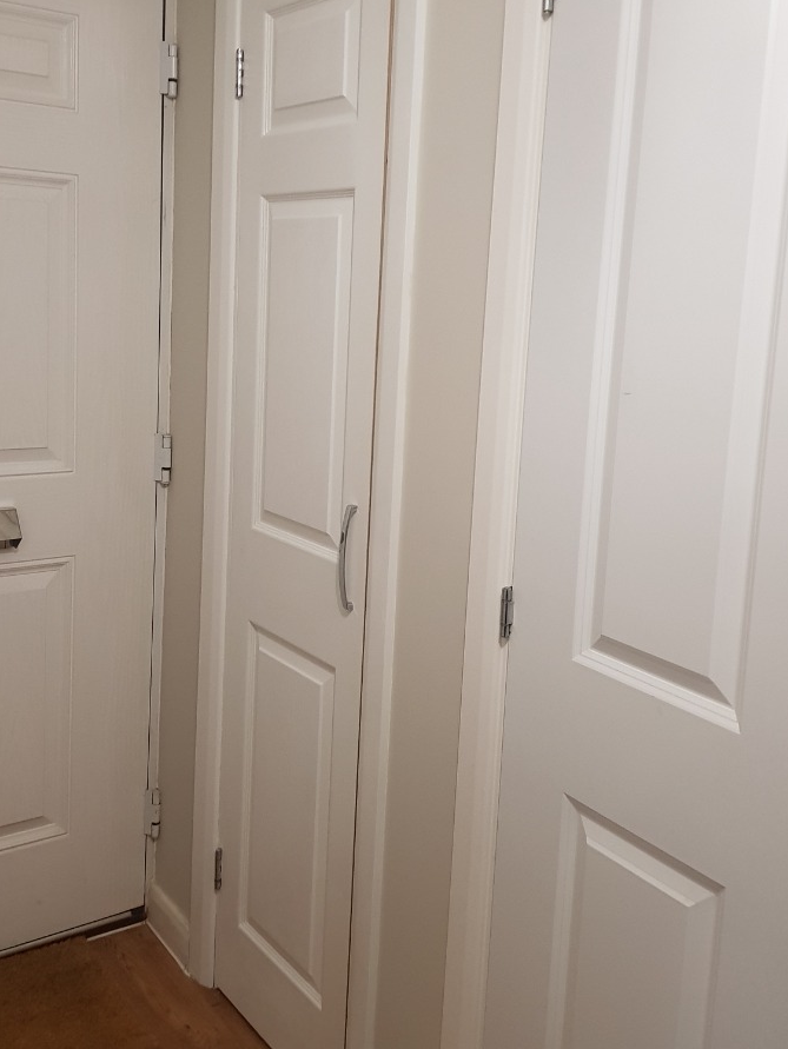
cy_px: 437
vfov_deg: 52.4
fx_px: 1062
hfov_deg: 40.7
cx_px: 393
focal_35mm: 35
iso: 200
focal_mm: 4.2
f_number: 1.7
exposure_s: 1/27
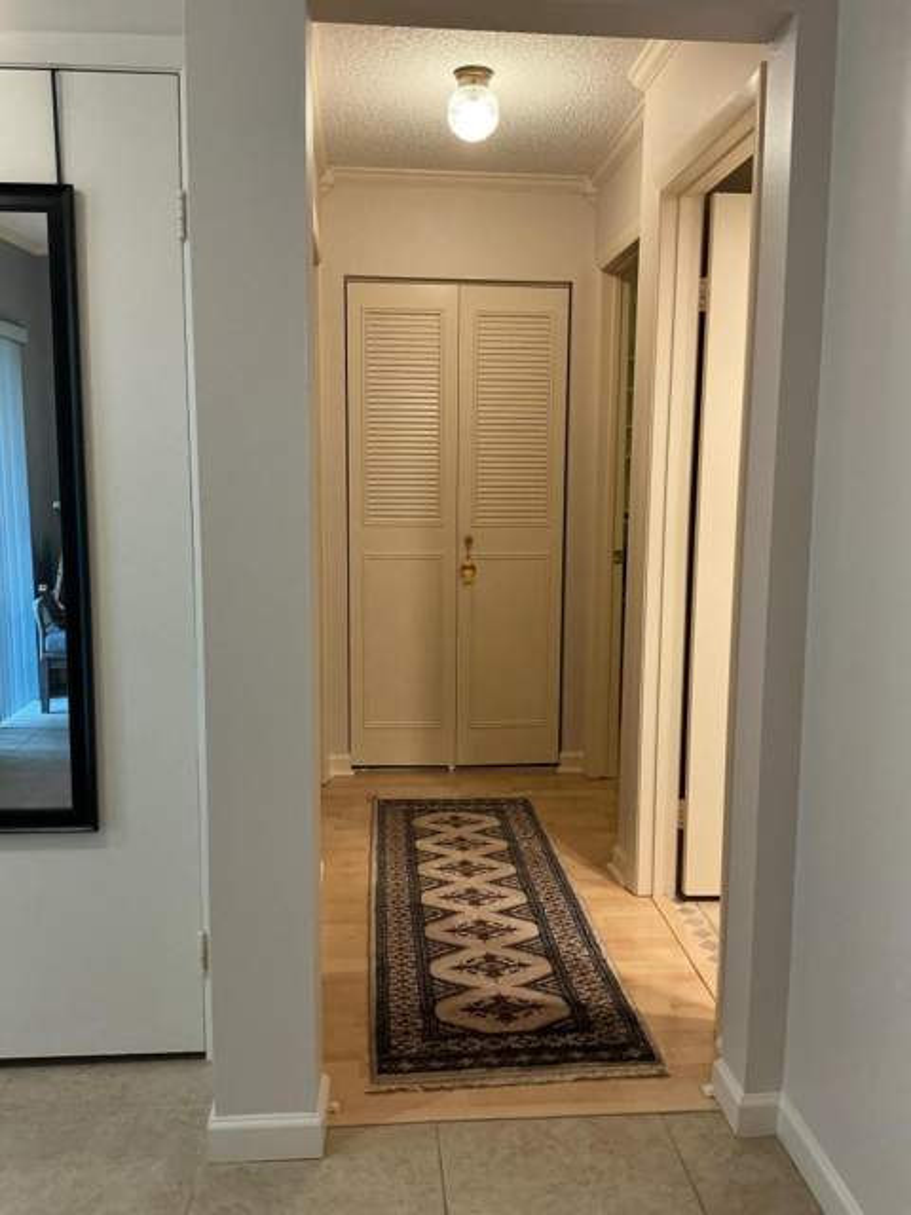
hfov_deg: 48.2
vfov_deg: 61.7
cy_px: 608
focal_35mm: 29
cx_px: 456
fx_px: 1018
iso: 160
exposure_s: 1/60
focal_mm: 3
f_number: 1.8
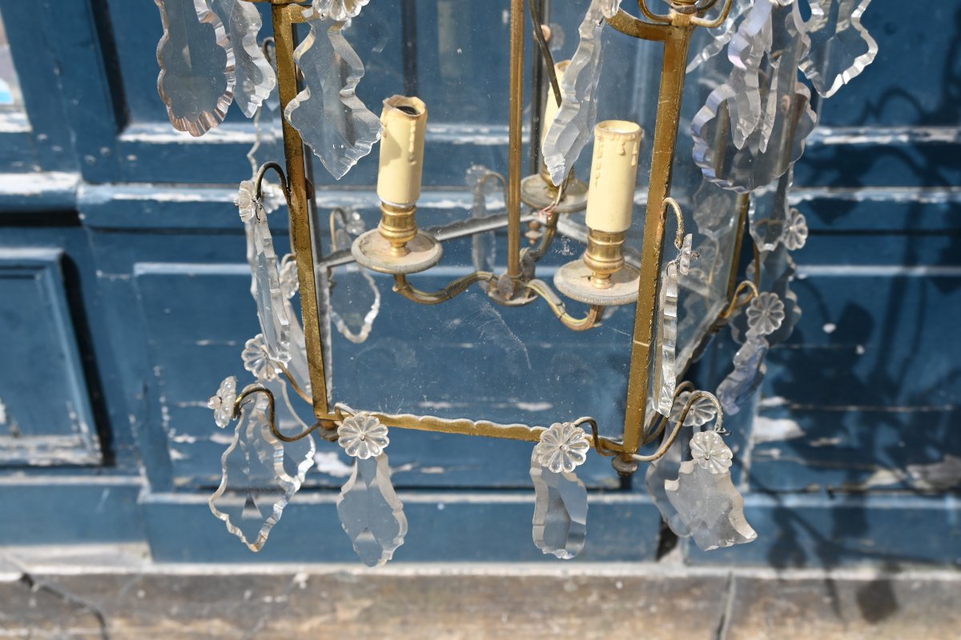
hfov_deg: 49.6
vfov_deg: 34.2
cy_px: 320
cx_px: 480
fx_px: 1041
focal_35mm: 39
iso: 100
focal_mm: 26
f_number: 5.6
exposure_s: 1/250
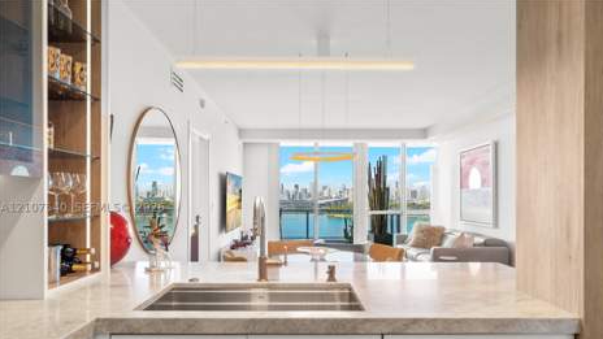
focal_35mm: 26
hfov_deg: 71.9
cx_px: 309
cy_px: 206
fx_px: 416
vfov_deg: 44.1
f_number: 8
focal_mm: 24
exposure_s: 1/20
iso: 320
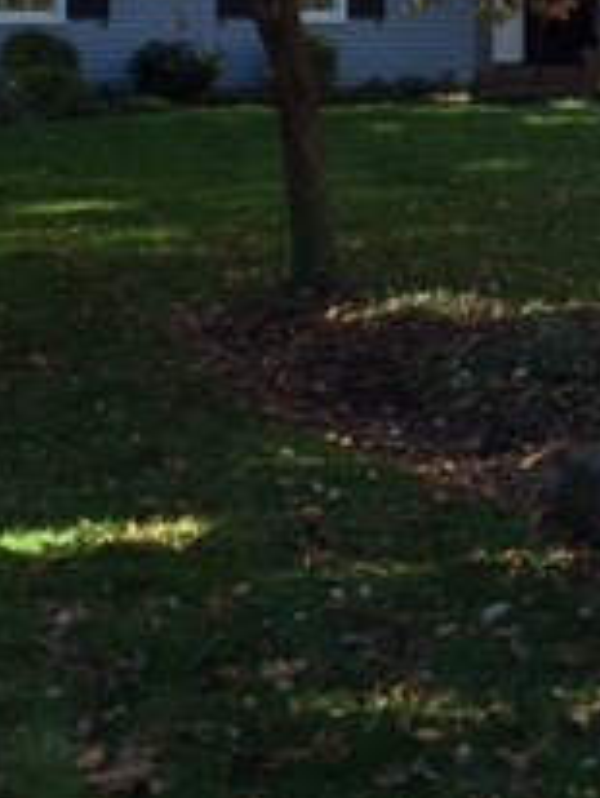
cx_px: 852
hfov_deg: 15.4
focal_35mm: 90
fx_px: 2076
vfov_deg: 20.6
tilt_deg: +6.5
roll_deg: +0.8
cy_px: -105
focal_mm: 4.15
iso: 32
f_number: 2.2
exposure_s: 1/460
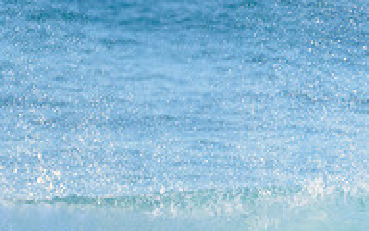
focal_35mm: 1537
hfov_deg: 1.4
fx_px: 15457
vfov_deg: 0.9
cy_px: 226
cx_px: -44
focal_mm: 500
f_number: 5.6
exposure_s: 1/2000
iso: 640
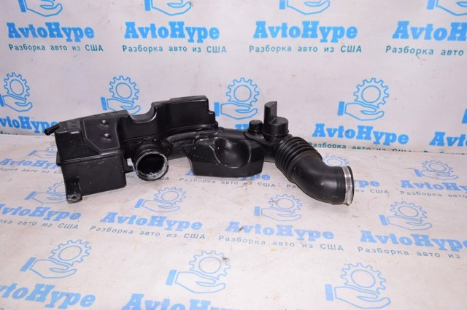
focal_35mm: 27
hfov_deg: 67.4
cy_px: 155
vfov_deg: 47.8
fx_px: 350
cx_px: 234
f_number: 8
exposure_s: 1/160
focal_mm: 18
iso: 1600
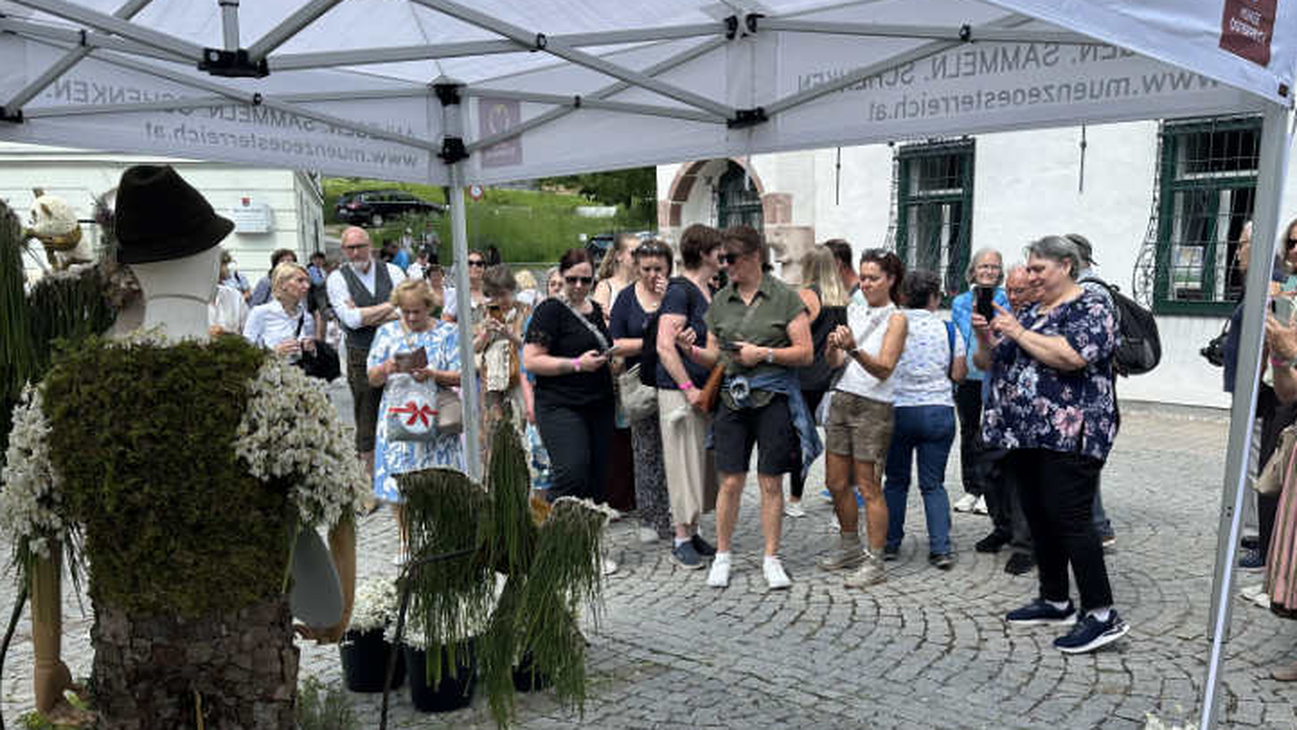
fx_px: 998
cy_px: 514
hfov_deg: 66.0
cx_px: 685
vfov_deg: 39.5
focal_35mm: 29
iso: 80
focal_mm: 6.9
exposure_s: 1/2591
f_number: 1.8
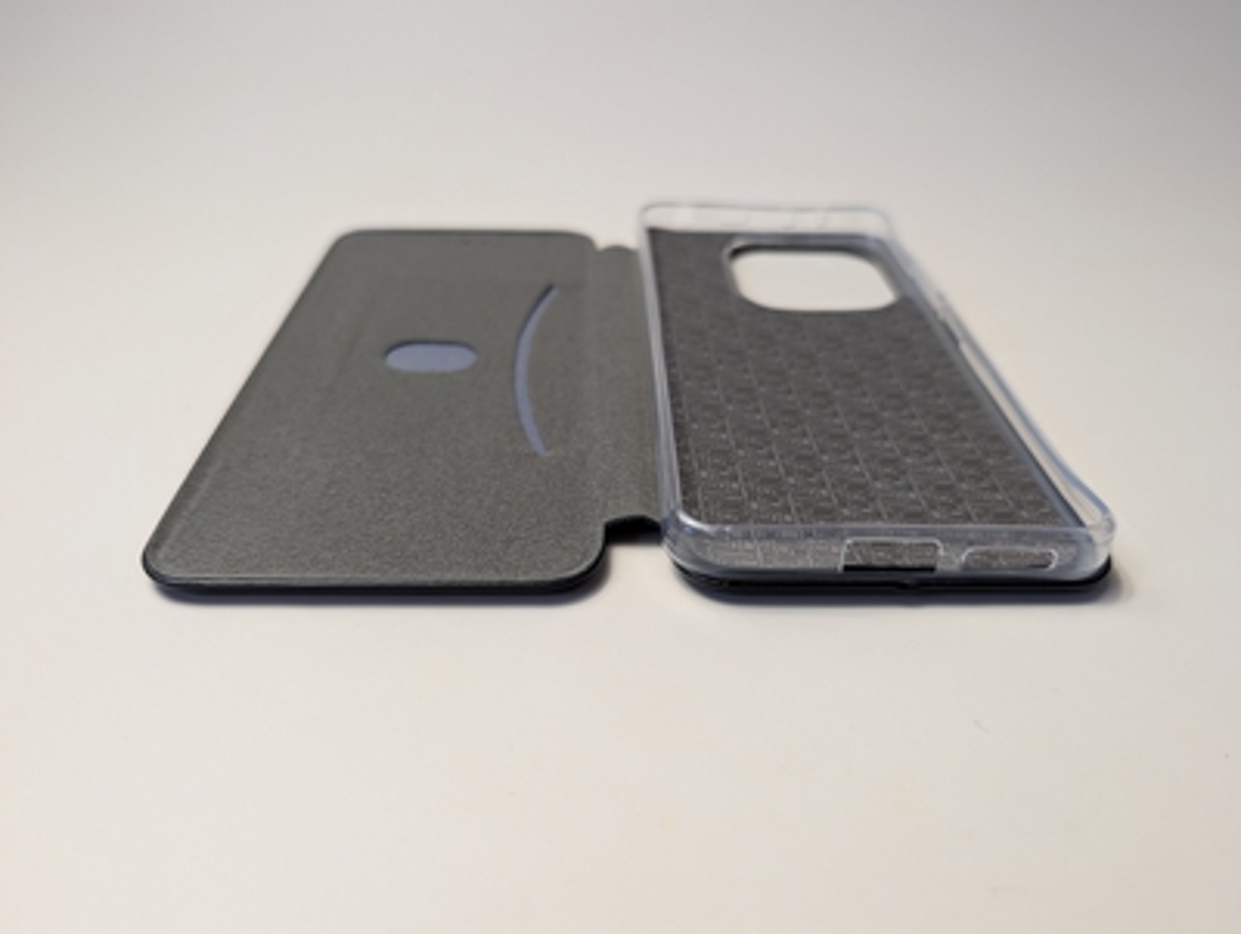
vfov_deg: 56.9
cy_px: 467
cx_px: 620
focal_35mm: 24
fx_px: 861
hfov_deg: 71.5
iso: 69
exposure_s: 1/58.7
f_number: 1.68
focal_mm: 6.9
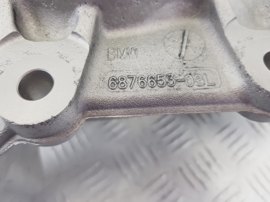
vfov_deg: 53.1
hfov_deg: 67.3
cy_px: 101
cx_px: 135
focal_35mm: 26
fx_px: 203
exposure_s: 1/100
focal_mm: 4.2
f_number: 1.7
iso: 80
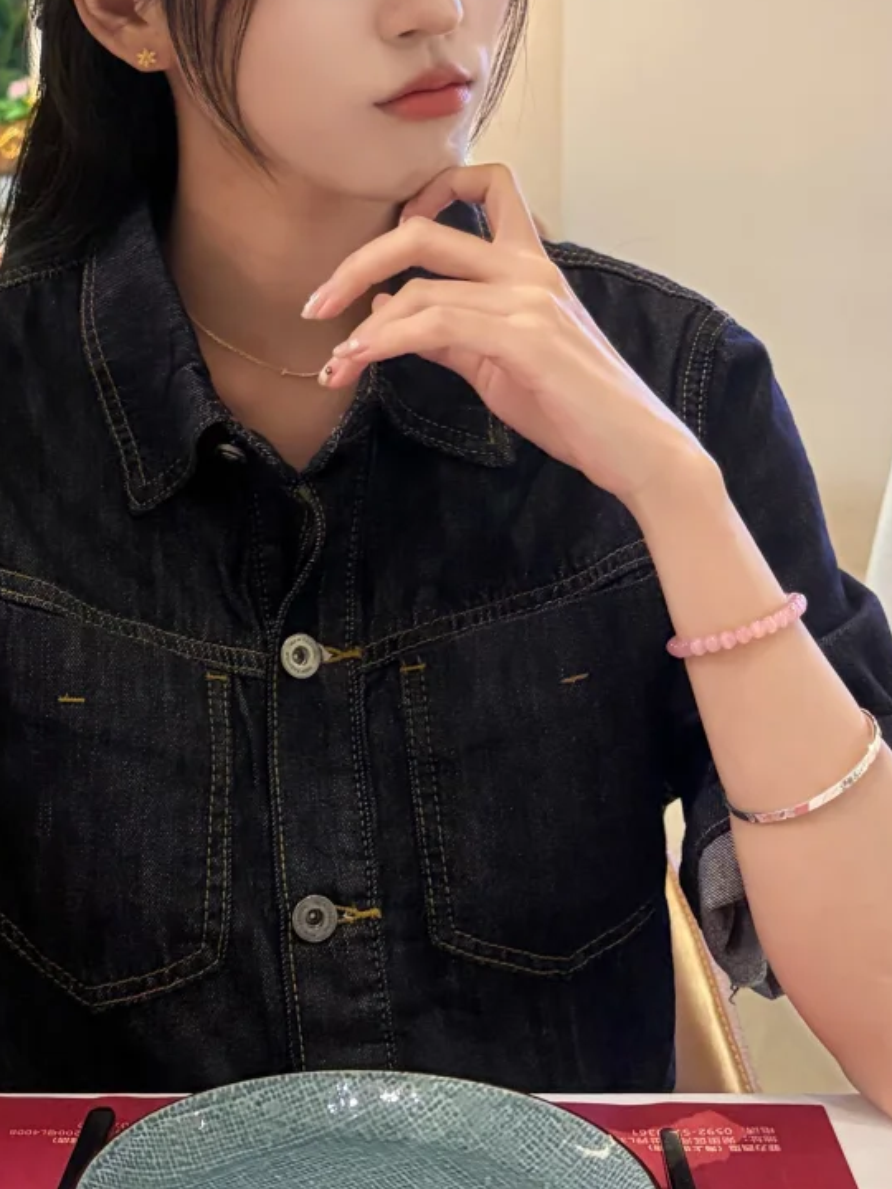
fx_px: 1787
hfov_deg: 27.9
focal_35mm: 52
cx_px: 299
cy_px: 54
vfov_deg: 34.2
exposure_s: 1/60
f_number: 1.5
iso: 125
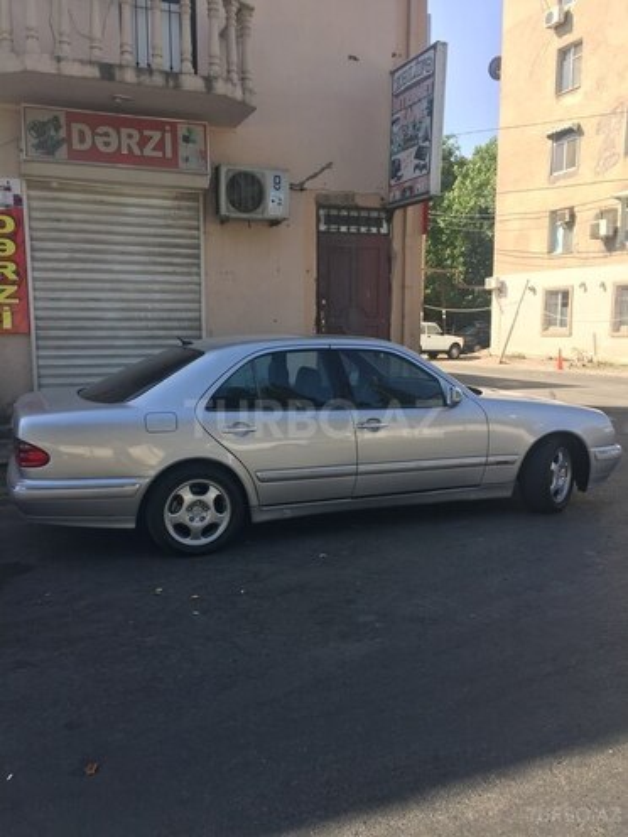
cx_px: 314
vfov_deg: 61.7
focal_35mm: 29
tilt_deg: -7.5
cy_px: 418
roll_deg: -0.3
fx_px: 701
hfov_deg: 48.2
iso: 32
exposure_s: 1/682
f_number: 2.2
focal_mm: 4.15
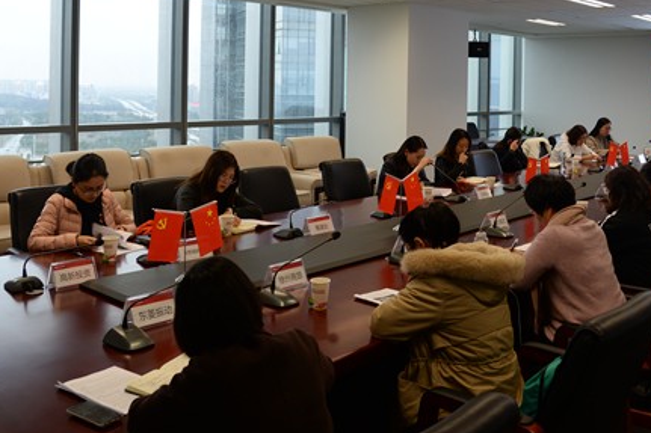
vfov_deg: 33.3
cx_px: 378
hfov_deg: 49.4
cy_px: 93
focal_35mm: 39
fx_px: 705
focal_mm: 24
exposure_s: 1/25
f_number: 4.5
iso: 160
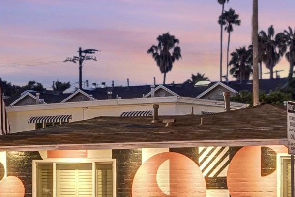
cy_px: 119
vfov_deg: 9.5
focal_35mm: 144
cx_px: -4
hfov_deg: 14.0
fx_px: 1180
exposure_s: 5
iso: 100
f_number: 8
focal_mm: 20
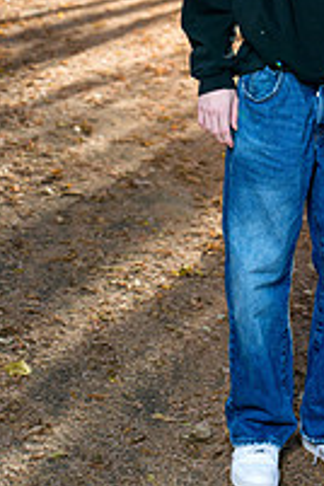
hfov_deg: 12.0
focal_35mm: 112
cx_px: 353
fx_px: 1512
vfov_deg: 17.7
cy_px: -34
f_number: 3.2
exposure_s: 1/160
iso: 400
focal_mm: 50
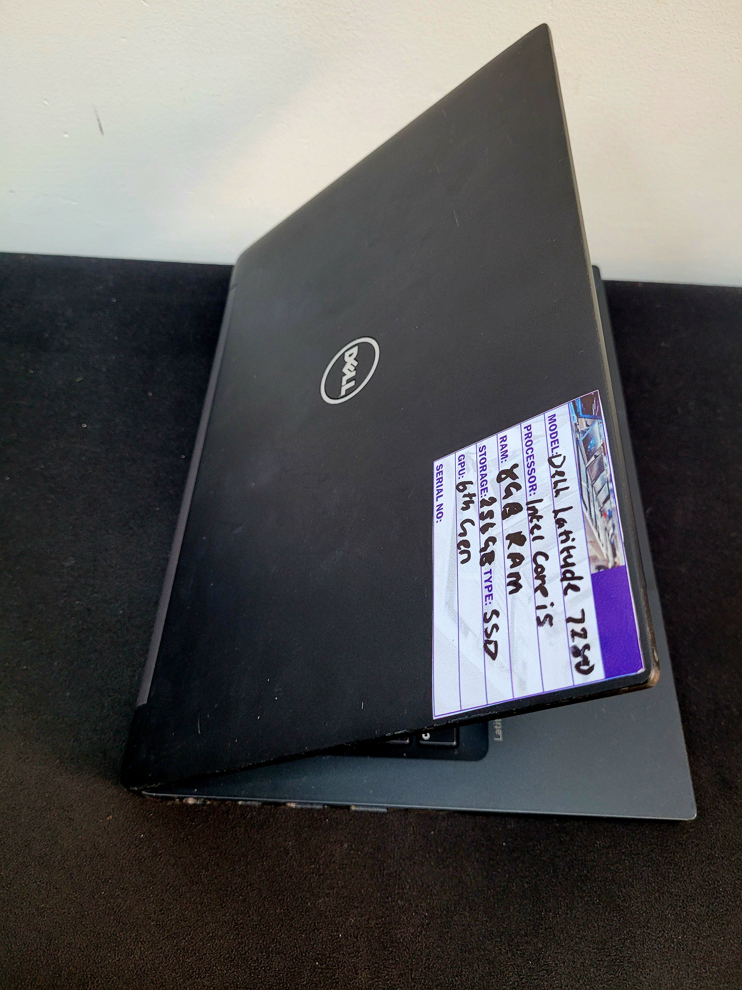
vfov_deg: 67.3
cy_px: 495
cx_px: 371
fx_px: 743
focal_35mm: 26
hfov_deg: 53.1
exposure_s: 1/100
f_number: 1.8
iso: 200
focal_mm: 5.4
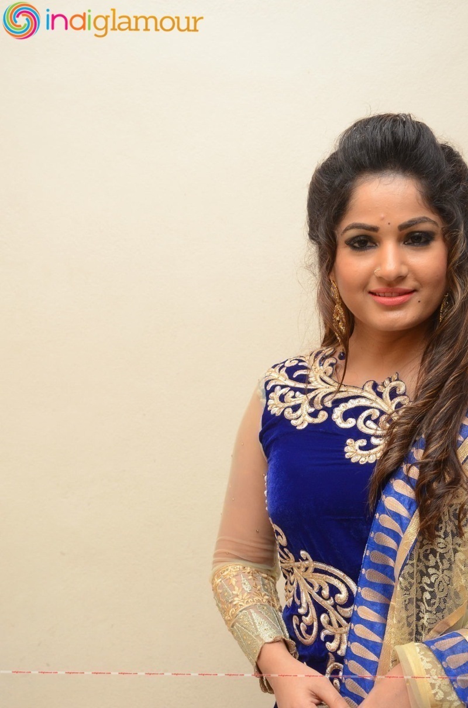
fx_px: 1235
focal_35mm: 63
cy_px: 354
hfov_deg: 21.5
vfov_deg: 32.0
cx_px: 234
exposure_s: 1/100
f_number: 6.3
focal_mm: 42
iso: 1000
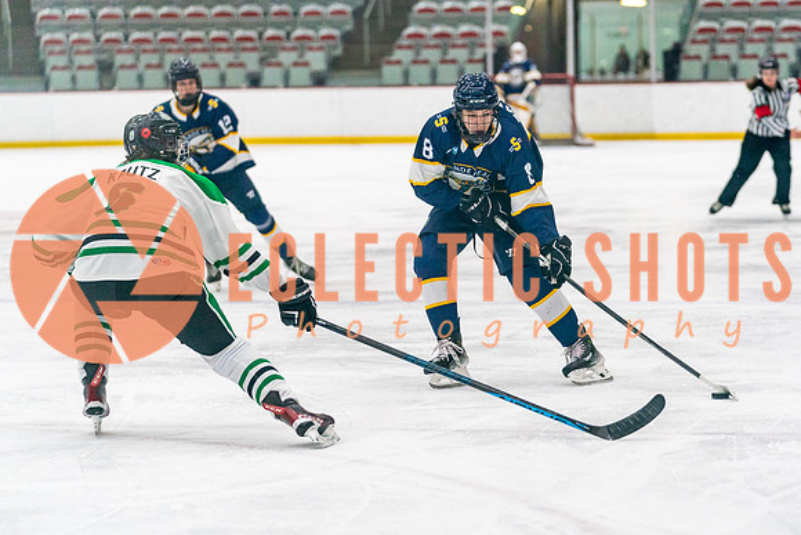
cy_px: 268
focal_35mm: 138
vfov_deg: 9.9
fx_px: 3071
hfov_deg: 14.8
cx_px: 502
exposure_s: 1/1600
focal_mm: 107
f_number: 2.8
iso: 4000
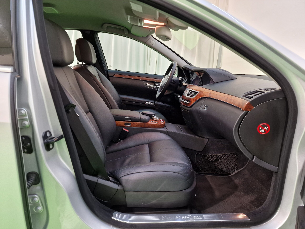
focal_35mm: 23
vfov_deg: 58.9
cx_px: 152
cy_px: 114
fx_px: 203
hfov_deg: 73.9
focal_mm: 6.4
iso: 320
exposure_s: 1/50
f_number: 1.8
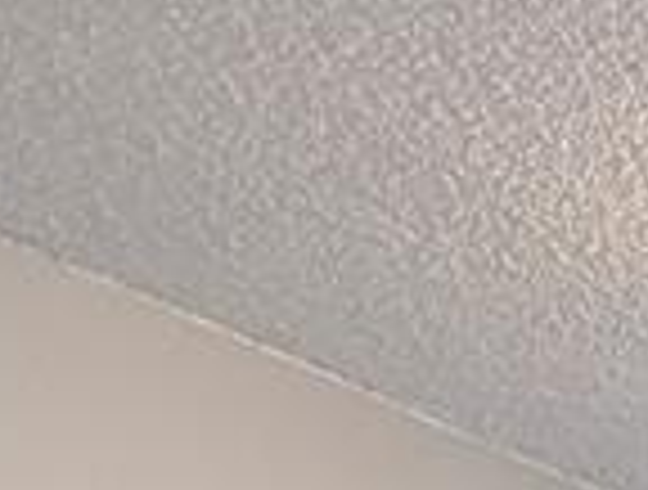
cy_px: 1470
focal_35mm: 113
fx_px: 2122
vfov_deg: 9.9
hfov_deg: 14.0
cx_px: 1377
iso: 118
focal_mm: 2.35
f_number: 2.2
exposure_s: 1/30
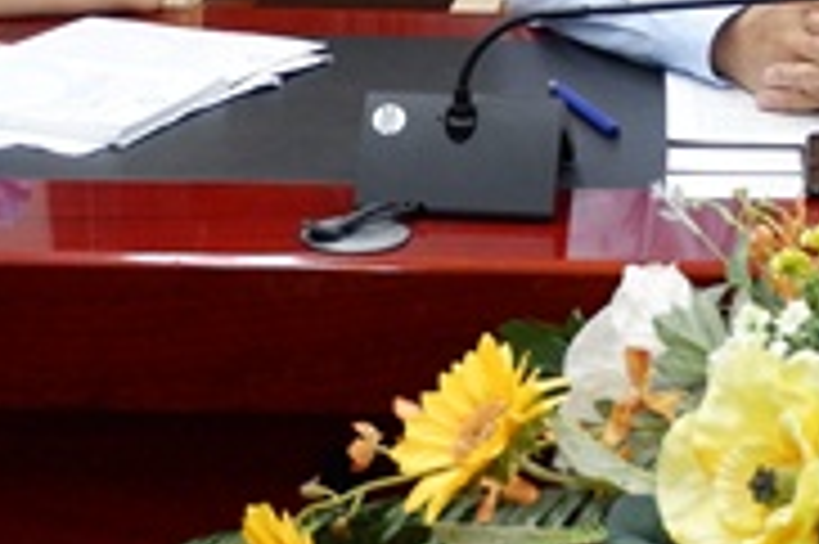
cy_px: -162
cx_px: 738
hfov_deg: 17.0
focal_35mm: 119
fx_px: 2705
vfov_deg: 11.2
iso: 2000
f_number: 4.2
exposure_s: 1/140
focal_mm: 24.3
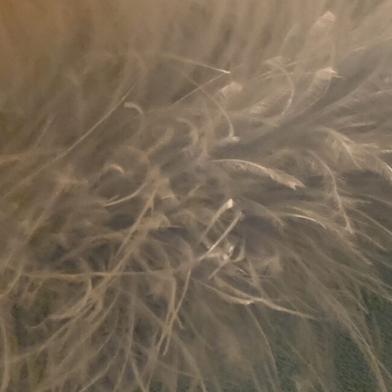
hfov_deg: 19.2
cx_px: 265
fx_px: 1153
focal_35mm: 90
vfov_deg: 19.2
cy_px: 272
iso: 640
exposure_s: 1/30
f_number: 1.8
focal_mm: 4.25
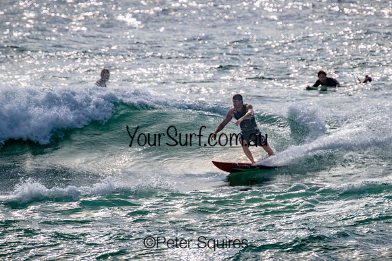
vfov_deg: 1.4
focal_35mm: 953
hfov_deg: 2.2
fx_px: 10384
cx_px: 232
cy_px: 114
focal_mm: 800
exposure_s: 1/2000
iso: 400
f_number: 11
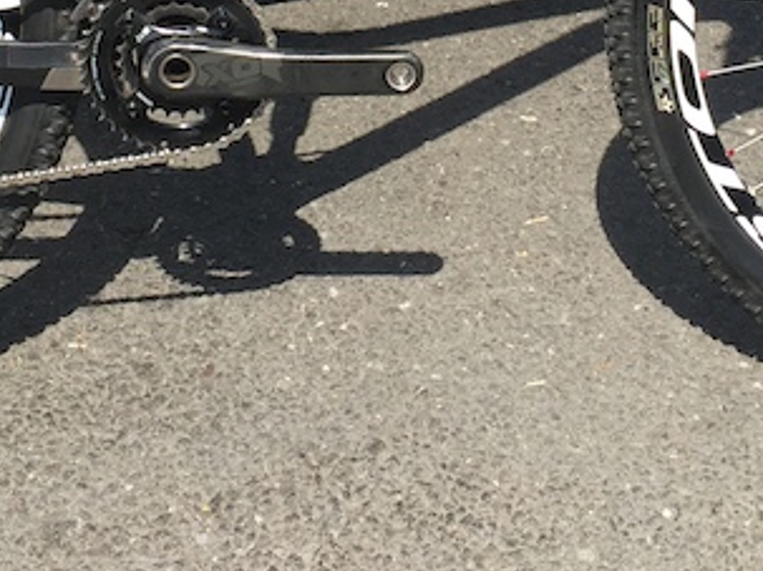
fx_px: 2159
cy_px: -186
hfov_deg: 20.0
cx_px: 317
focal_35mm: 98
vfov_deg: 14.4
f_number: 2.2
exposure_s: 1/791
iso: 32
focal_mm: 4.15
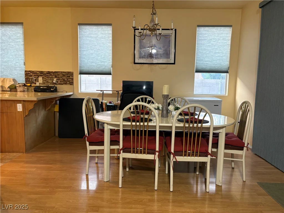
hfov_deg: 67.3
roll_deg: -1.3
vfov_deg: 53.1
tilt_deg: -6.0
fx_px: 213
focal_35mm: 26
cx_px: 142
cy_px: 106
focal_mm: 5.96
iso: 200
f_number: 1.6
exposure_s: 1/60
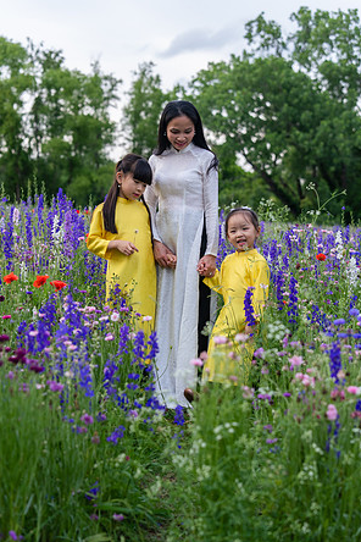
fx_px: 1068
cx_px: 182
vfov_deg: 28.5
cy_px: 273
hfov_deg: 19.2
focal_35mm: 71
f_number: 4
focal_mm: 70
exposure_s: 1/400
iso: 320
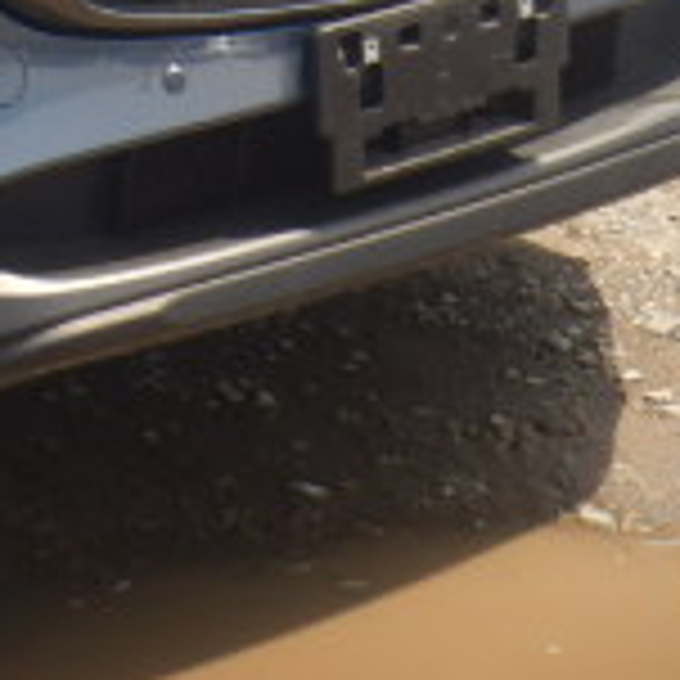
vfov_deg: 9.5
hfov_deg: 9.2
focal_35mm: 180
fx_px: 4000
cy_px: -320
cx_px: -590
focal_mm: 8.5
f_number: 4.3
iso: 125
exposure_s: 1/50
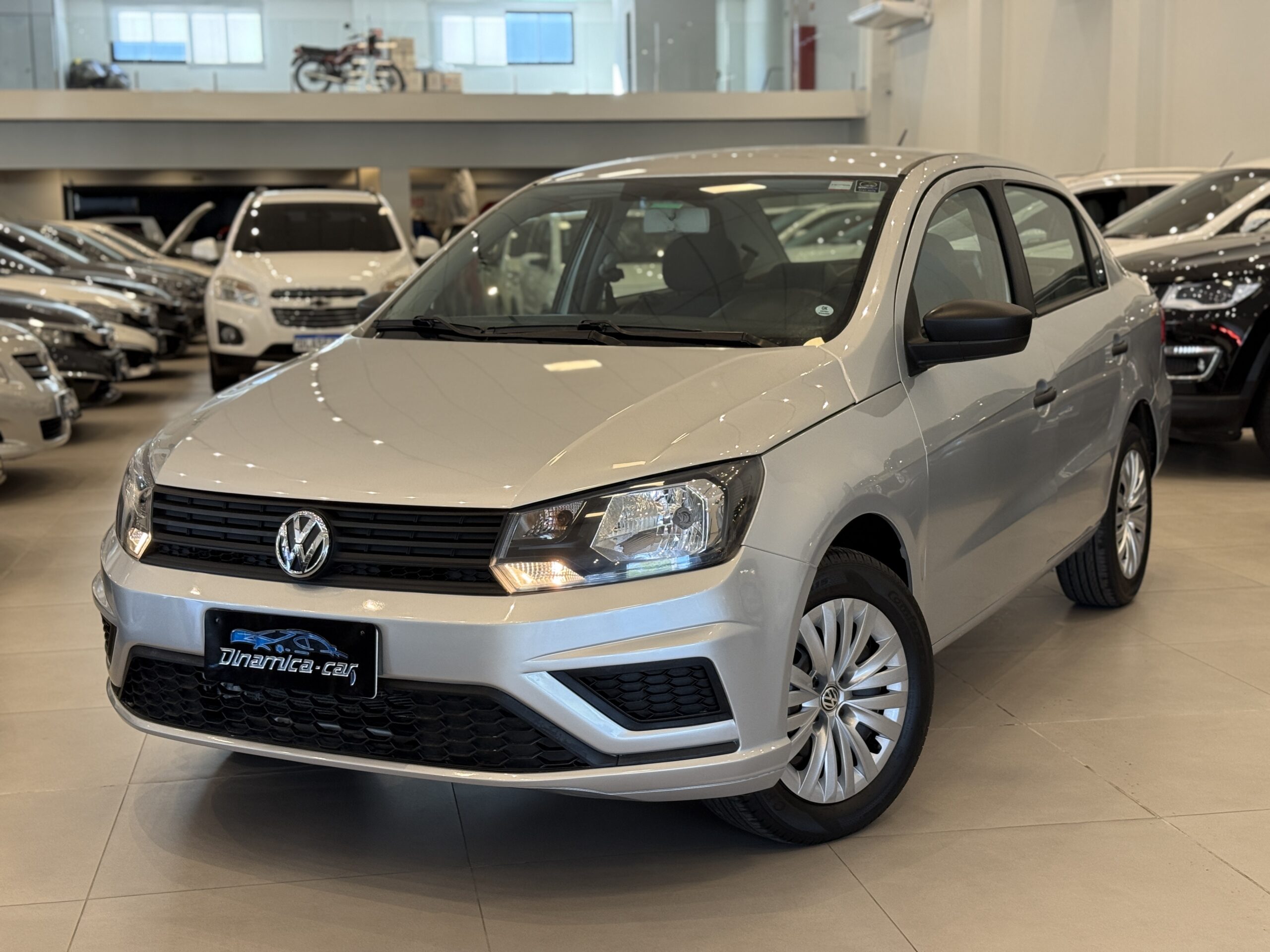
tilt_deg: -6.9
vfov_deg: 30.3
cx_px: 635
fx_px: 1761
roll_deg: +1.5
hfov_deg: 39.7
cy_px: 476
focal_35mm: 48
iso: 100
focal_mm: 6.76
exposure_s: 1/60
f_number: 1.78
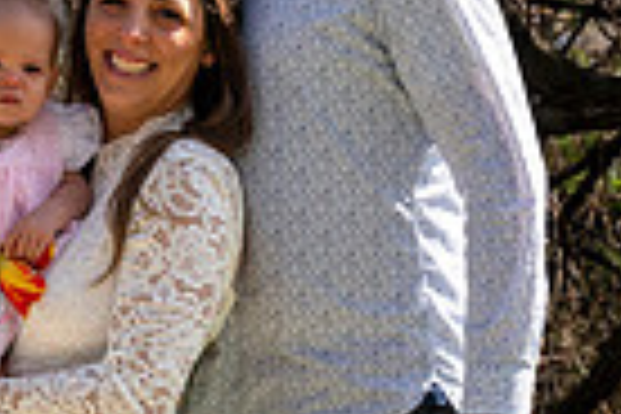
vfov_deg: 5.2
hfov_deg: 7.8
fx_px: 4536
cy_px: 178
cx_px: 286
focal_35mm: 263
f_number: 5
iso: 320
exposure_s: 1/1600
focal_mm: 51
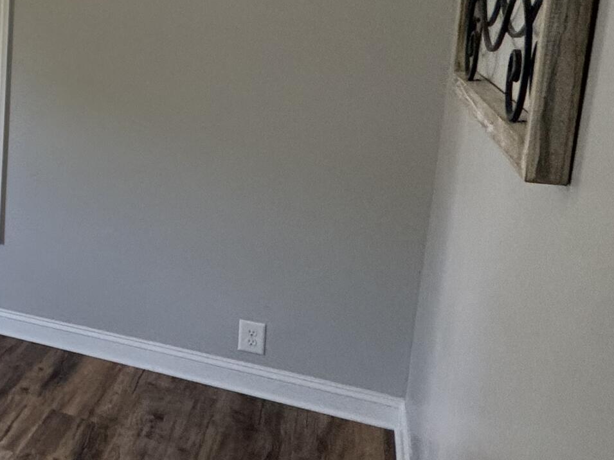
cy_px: 119
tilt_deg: -9.5
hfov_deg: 28.6
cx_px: -296
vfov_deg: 32.3
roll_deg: +1.1
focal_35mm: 44
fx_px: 780
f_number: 2.2
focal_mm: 2.22
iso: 200
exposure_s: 1/120
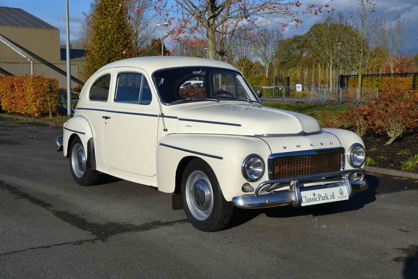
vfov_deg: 28.1
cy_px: 140
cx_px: 209
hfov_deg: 41.1
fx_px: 557
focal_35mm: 48
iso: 100
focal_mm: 32
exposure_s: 1/320
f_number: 9
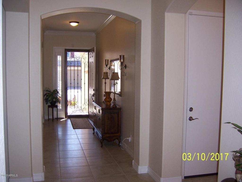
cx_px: 121
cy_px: 91
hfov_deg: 51.4
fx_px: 252
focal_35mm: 36
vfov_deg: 39.7
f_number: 2.8
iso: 80
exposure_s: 1/60
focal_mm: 6.2
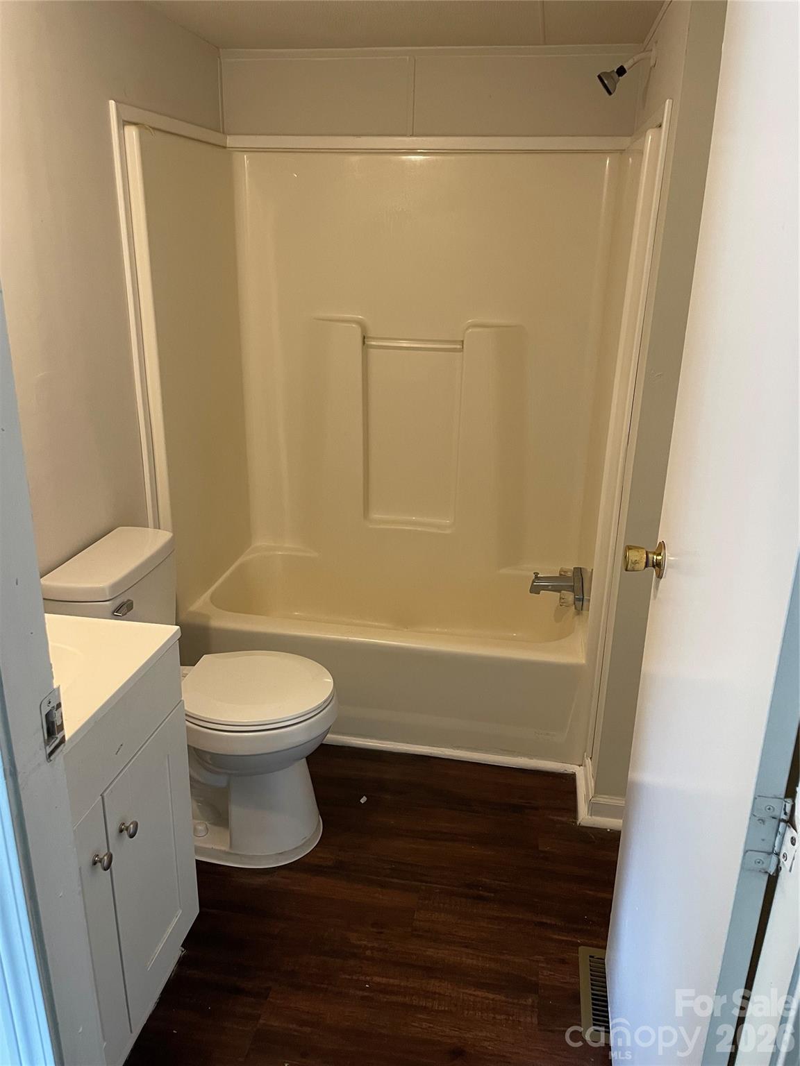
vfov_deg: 67.3
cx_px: 400
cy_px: 533
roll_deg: -1.0
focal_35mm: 26
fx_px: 801
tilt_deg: -17.1
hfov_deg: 53.1
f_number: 1.6
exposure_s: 1/60
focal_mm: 4.2
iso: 200
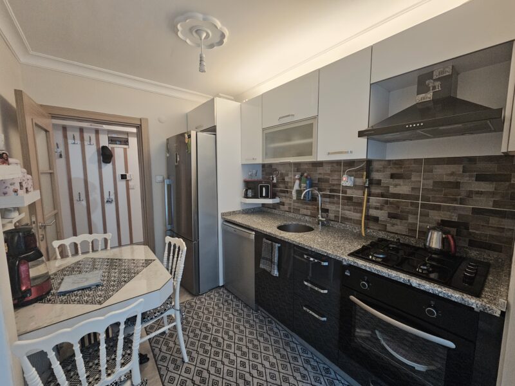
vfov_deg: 89.9
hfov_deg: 106.2
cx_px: 258
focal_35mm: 13
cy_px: 193
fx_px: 193
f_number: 2.2
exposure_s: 1/70.8
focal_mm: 2.2
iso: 500
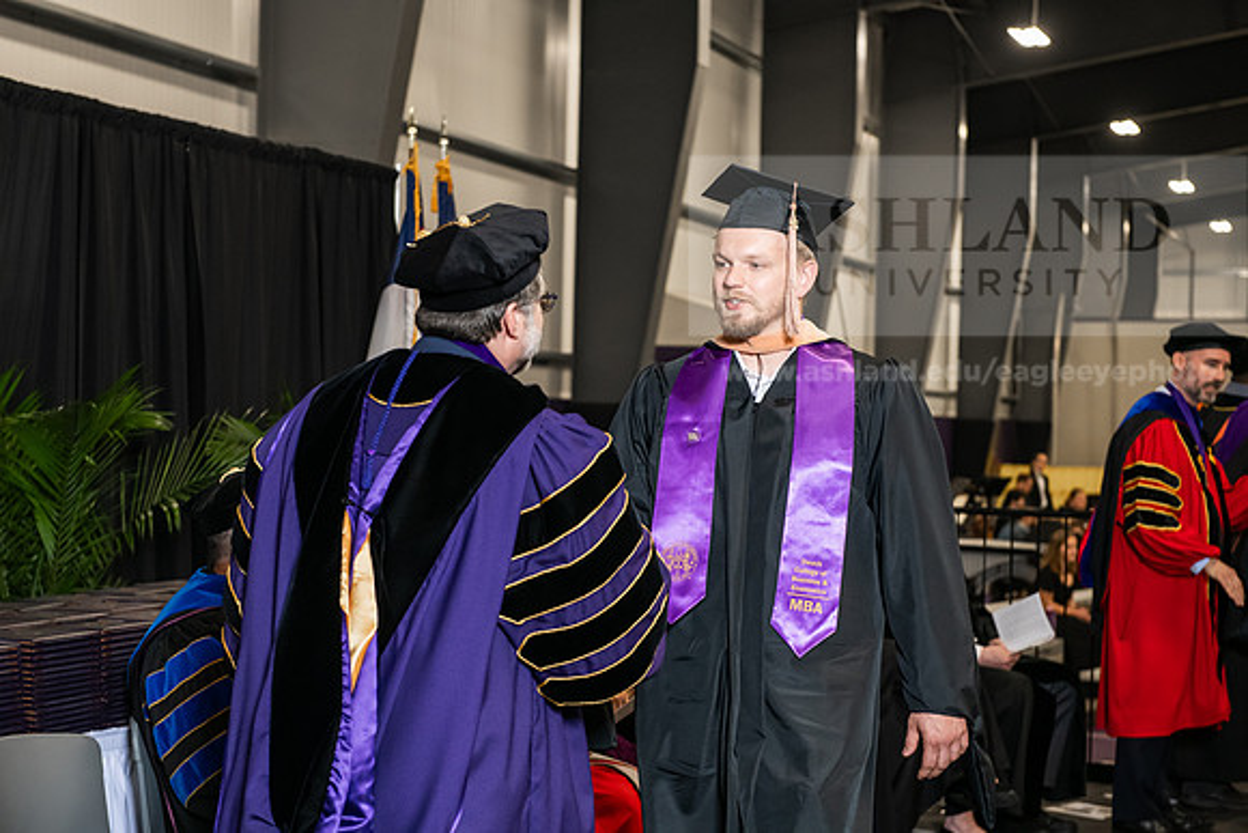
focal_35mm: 70
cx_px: 624
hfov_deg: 28.8
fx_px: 2427
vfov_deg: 19.5
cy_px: 416
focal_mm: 70
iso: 2000
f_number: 5
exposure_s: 1/200
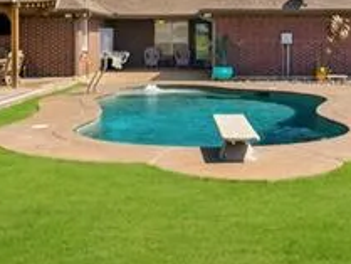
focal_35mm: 66
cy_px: 19
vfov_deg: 21.7
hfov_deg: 29.3
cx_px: 200
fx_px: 670
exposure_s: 1/320
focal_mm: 14
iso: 80
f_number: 8
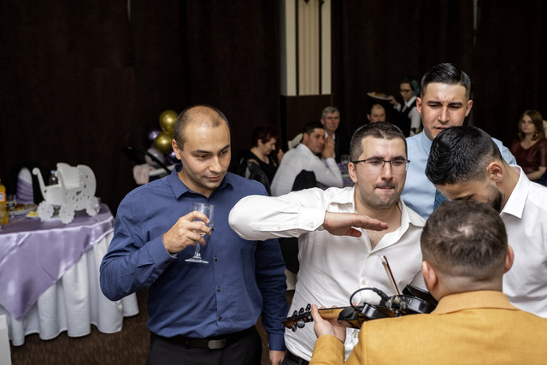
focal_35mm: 44
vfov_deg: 30.5
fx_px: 669
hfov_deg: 44.5
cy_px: 182
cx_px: 274
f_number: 2.8
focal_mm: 29.2
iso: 1250
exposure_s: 1/160
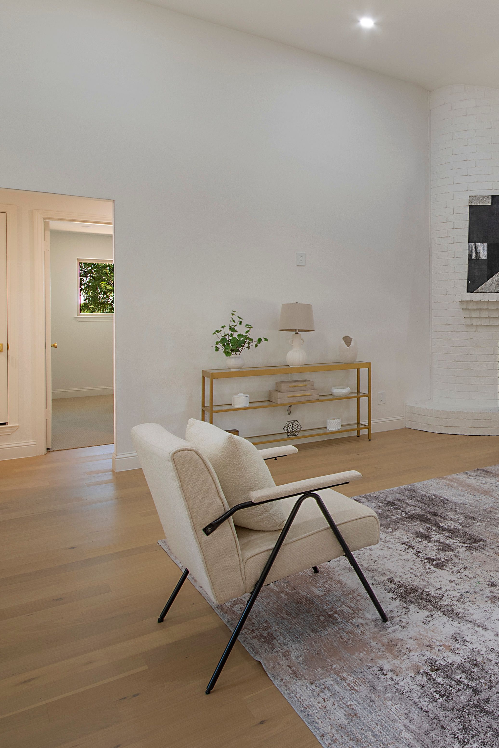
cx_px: 533
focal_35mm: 27
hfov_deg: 40.0
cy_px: 314
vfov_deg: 67.0
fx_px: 561
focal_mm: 10
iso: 100
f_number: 8
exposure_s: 1/8
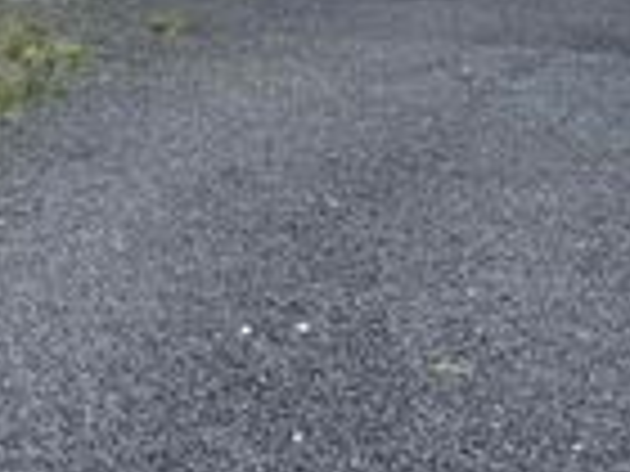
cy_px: -47
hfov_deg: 21.1
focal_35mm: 93
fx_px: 1693
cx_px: 256
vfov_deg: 15.5
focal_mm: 5.96
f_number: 1.6
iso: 50
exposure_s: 1/2288
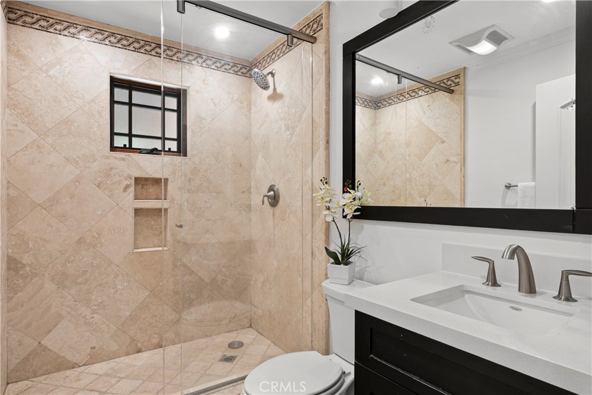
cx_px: 296
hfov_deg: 84.0
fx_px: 329
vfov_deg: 61.9
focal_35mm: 20
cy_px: 198
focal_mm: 20
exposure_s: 1
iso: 250
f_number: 8
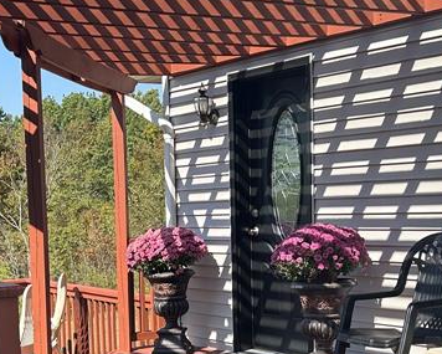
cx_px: 142
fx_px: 955
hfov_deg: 25.9
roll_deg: +2.1
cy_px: 308
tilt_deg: -5.8
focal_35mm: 73
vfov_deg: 20.6
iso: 50
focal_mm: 5.7
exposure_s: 1/2299
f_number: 1.5
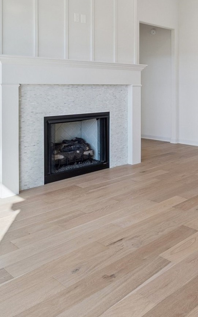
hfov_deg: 34.1
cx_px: 162
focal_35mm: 36
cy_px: 85
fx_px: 311
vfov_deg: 52.0
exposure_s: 1/400
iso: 200
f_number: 6.3
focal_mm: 10
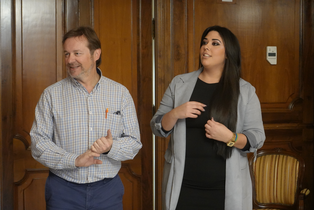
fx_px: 767
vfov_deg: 15.5
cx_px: 157
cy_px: 105
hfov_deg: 23.1
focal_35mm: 88
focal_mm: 32.07
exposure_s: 1/100
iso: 2500
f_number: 4
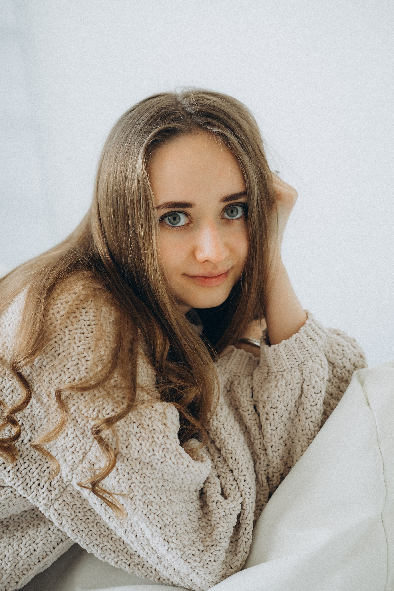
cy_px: 296
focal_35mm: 53
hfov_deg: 25.5
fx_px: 870
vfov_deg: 37.5
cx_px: 197
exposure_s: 1/250
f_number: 2.5
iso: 640
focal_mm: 35
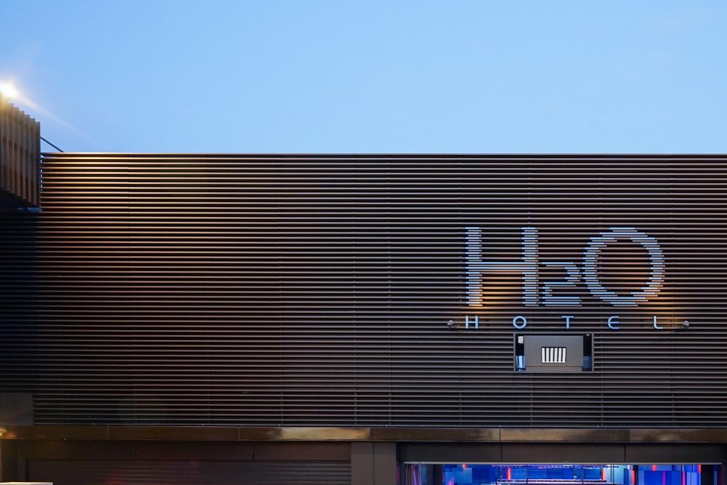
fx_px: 787
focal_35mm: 39
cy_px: 385
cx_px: 542
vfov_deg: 33.2
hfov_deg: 47.8
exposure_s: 1/20
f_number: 2.8
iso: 1000
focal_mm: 24
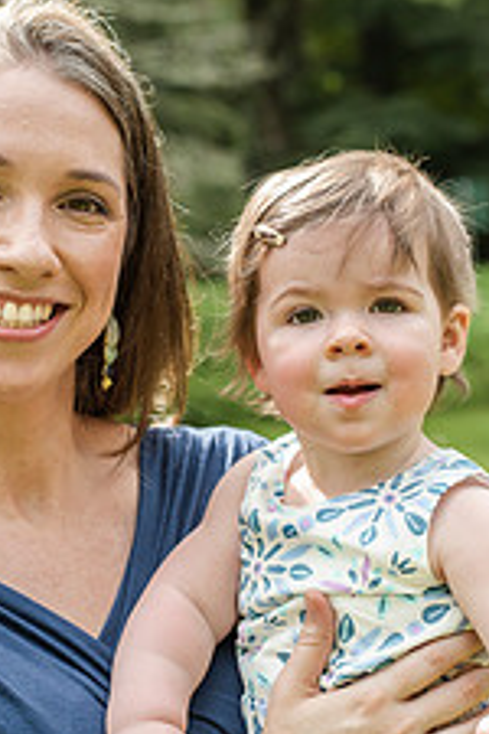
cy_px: 388
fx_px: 2037
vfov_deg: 20.4
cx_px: 183
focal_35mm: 100
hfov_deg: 13.7
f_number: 4
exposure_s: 1/1600
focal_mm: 50
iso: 400
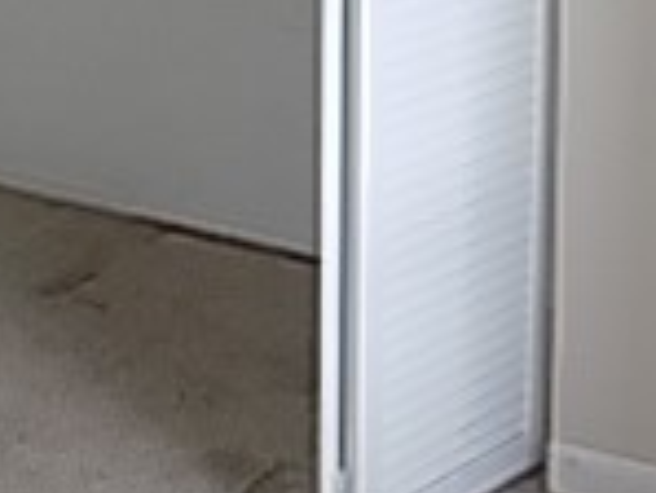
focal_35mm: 99
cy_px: -326
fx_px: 1878
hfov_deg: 19.5
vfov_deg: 13.7
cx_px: 101
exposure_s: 1/50
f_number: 3.1
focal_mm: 4
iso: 80
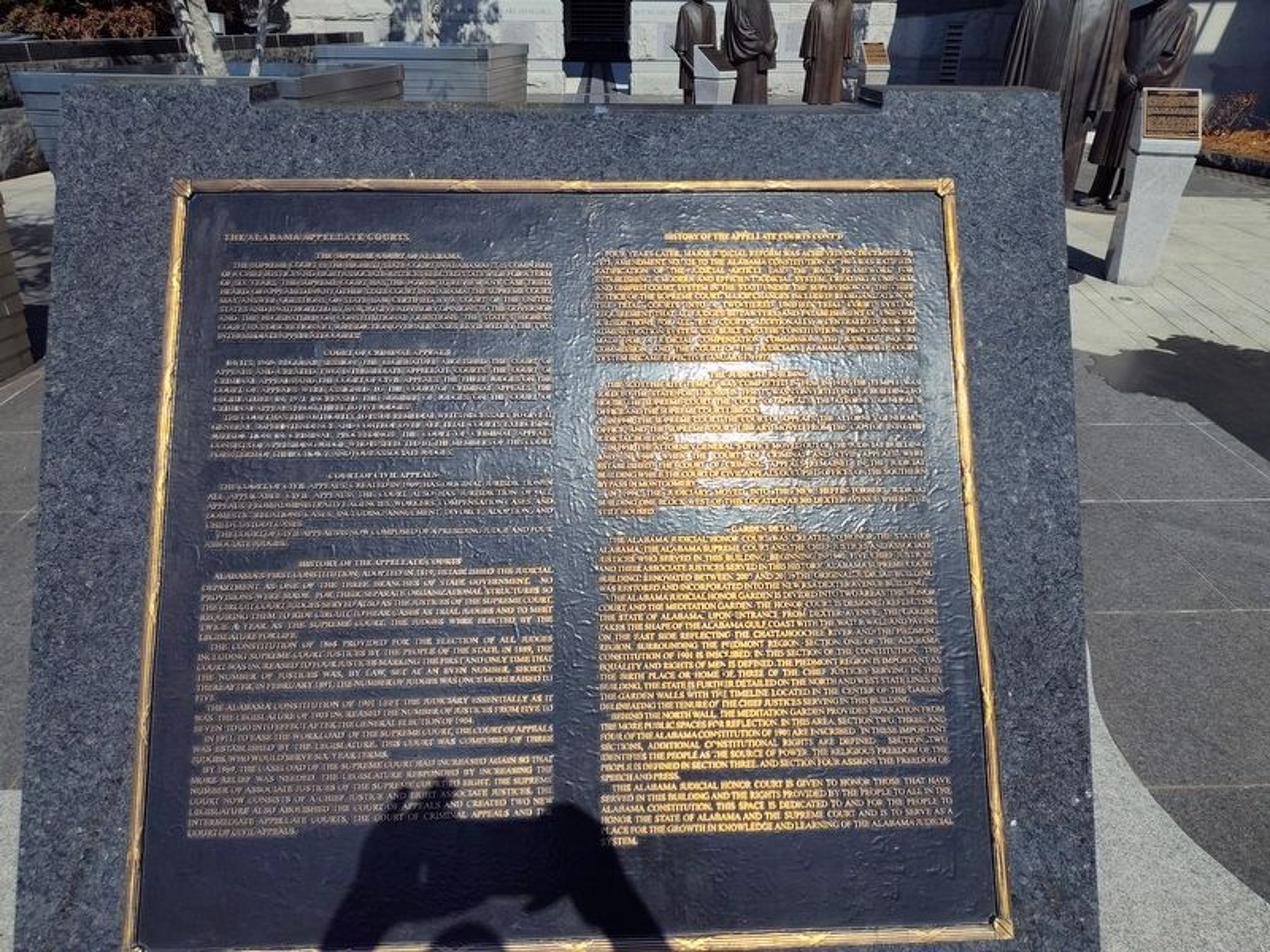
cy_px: 476
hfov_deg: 73.9
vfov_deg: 58.9
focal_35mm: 23
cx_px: 635
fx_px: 844
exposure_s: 1/4705
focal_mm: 5.56
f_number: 1.8
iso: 100
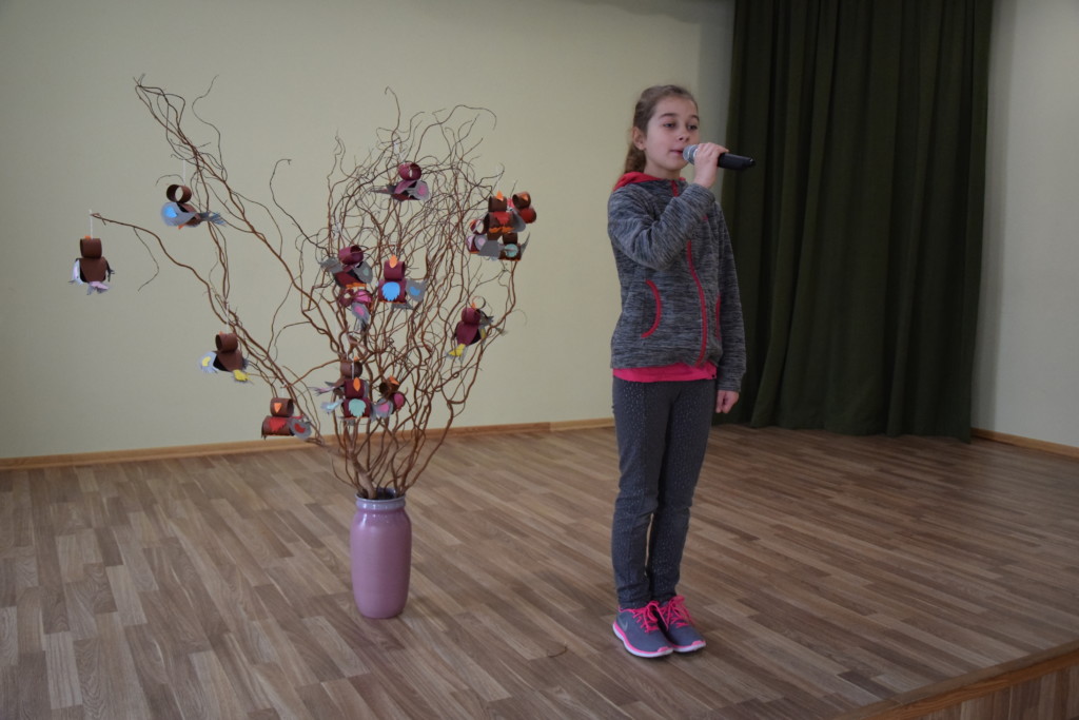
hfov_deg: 59.5
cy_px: 360
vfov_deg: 41.7
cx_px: 540
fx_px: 944
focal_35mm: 32
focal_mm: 21
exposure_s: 1/500
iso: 2500
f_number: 3.8
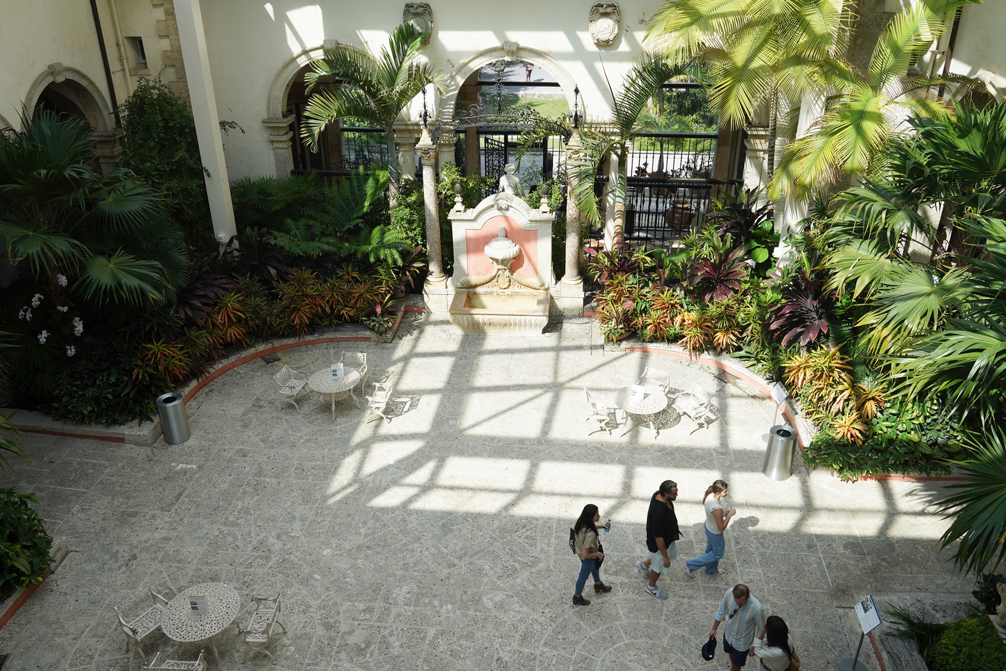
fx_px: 783
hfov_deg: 65.5
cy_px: 336
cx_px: 503
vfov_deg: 46.4
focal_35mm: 28
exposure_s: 1/100
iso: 100
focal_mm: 28
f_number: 9
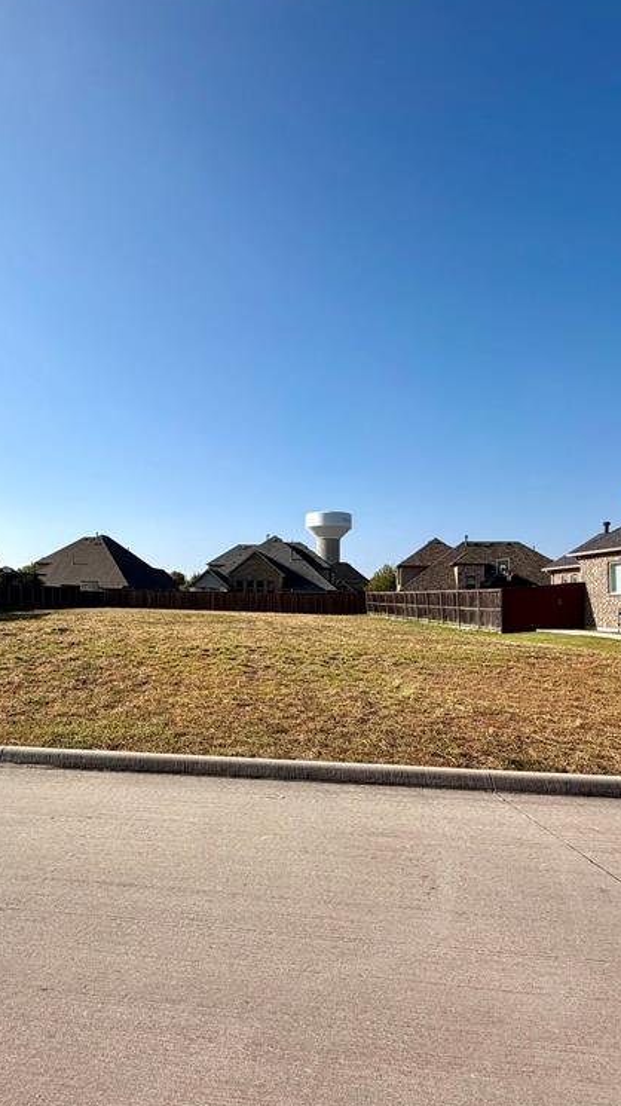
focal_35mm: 21
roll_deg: -1.0
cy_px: 553
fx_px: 615
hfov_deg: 52.0
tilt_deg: +3.9
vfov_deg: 83.9
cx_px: 183
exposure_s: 1/1167
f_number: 2.2
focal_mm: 2.22
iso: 20
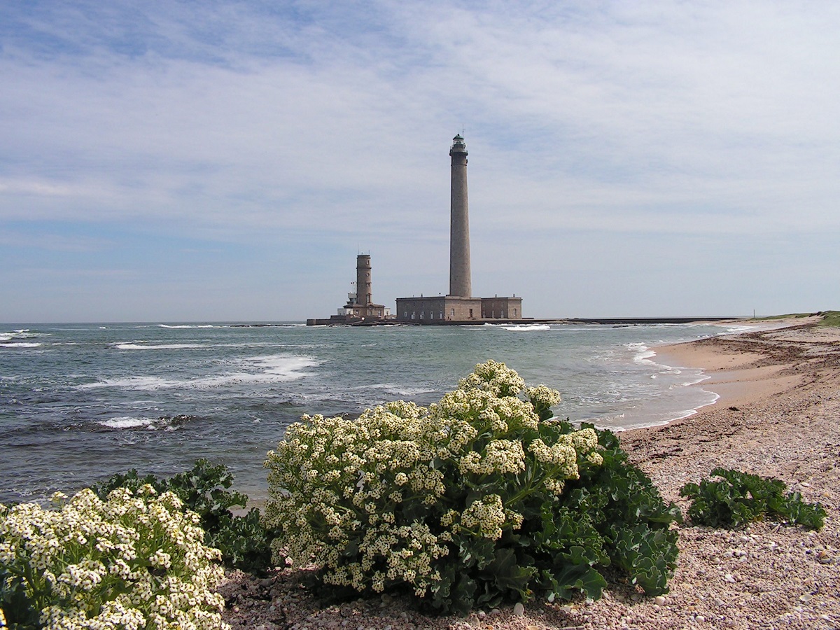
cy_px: 315
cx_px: 420
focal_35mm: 36
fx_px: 874
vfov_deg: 39.7
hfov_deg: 51.4
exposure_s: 1/1000
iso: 64
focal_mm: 6
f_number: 4.8
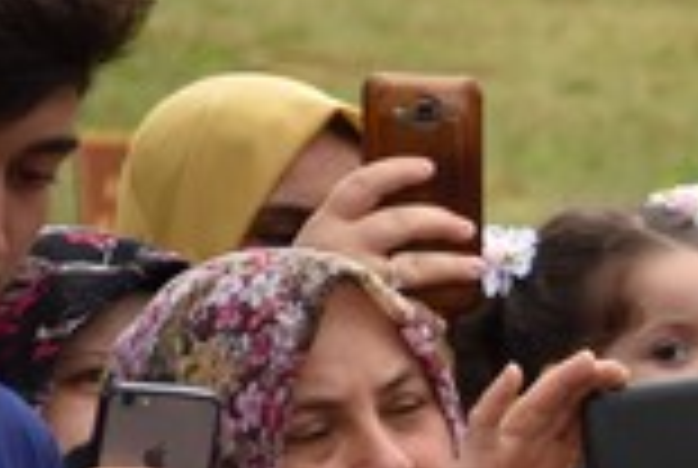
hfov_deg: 3.5
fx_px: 11325
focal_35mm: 583
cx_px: 1500
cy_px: 799
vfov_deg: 2.4
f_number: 5.6
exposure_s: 1/500
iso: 400
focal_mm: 90
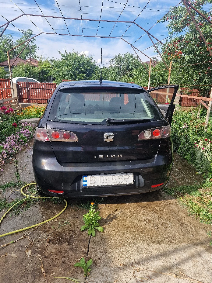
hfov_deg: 58.9
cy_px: 142
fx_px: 188
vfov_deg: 73.9
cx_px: 106
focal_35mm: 23
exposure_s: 1/526
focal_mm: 6.4
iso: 50
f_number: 1.8
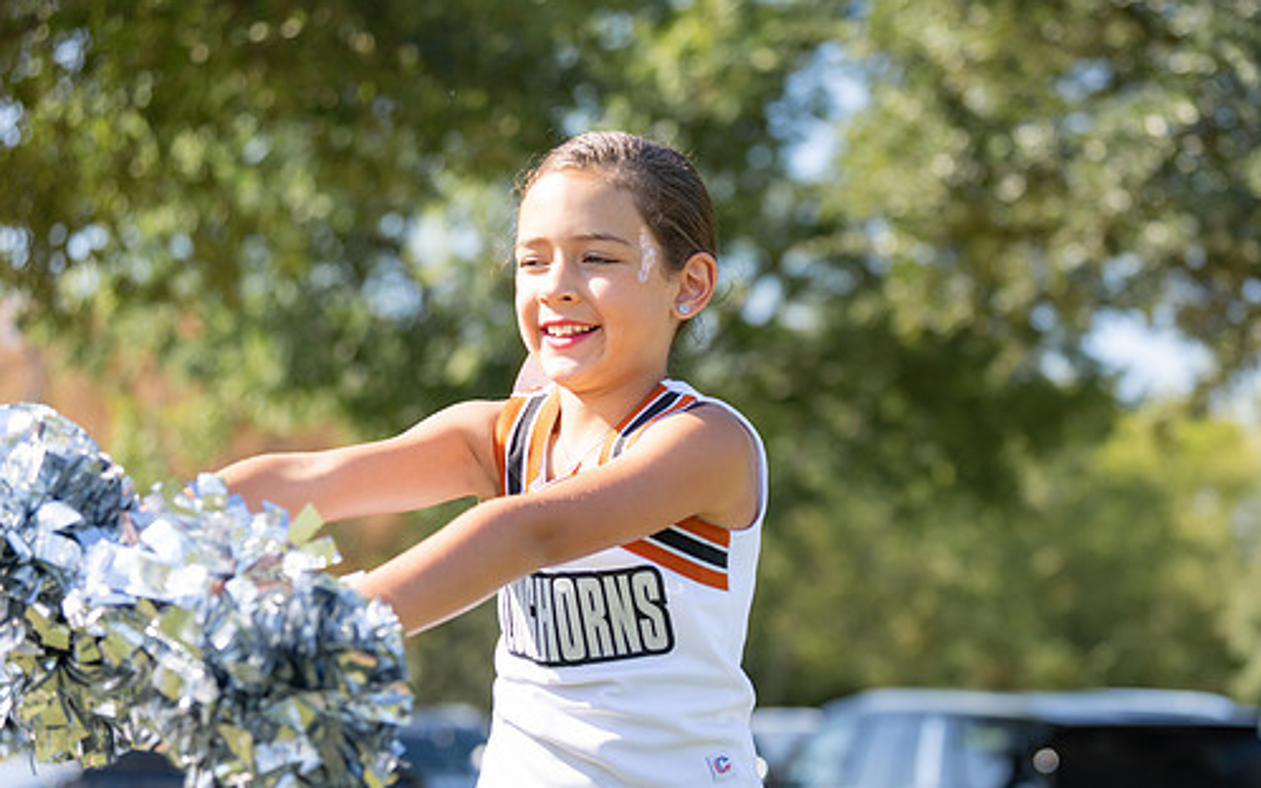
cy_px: 470
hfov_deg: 23.0
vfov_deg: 14.5
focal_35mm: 90
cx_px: 710
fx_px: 3093
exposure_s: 1/1000
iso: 160
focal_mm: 70
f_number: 2.8
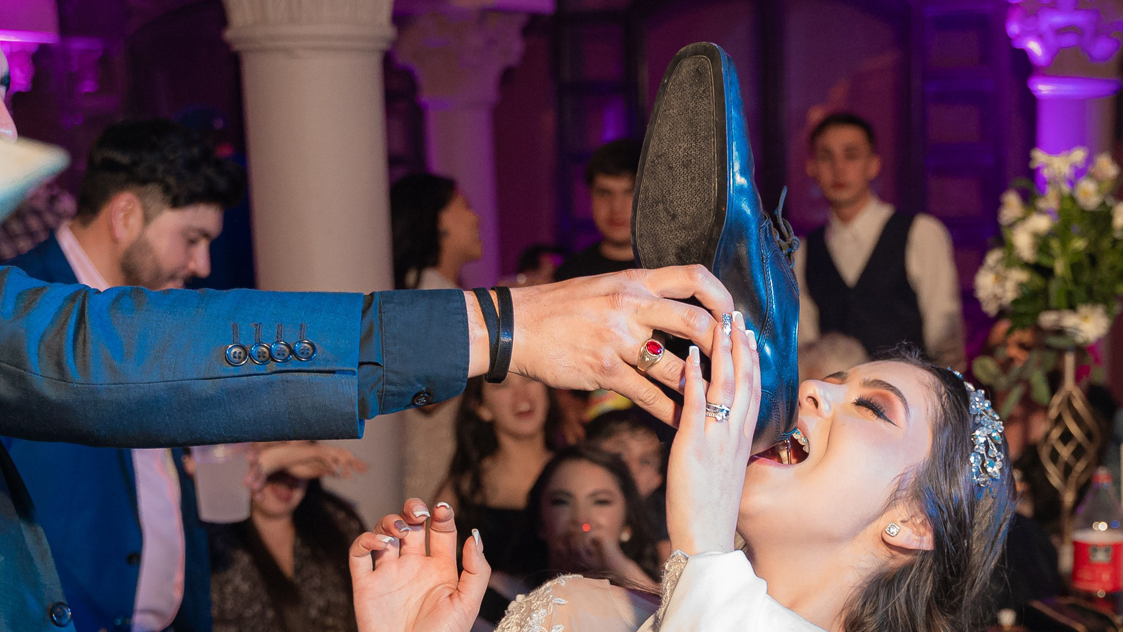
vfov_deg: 17.9
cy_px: 591
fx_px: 1965
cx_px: 729
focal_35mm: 66
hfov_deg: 31.7
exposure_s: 1/160
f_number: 3.5
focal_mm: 34
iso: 3200
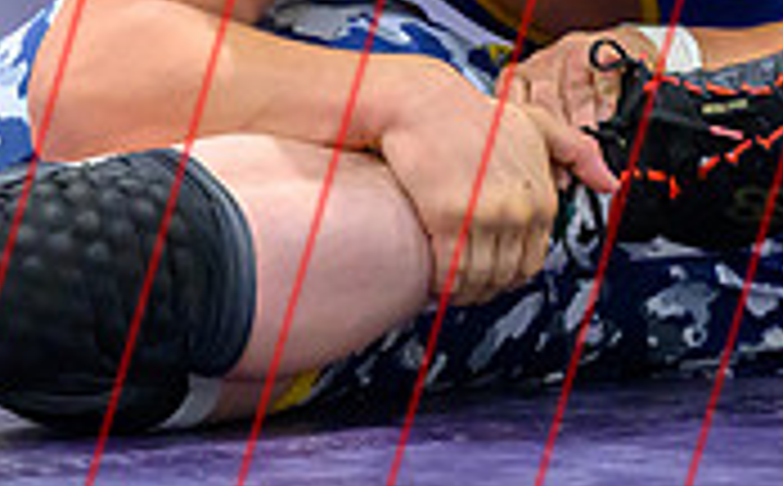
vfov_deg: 2.4
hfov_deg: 3.9
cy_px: -39
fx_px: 11565
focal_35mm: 543
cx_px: 617
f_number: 2.8
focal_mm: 145
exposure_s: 1/640
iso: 8000
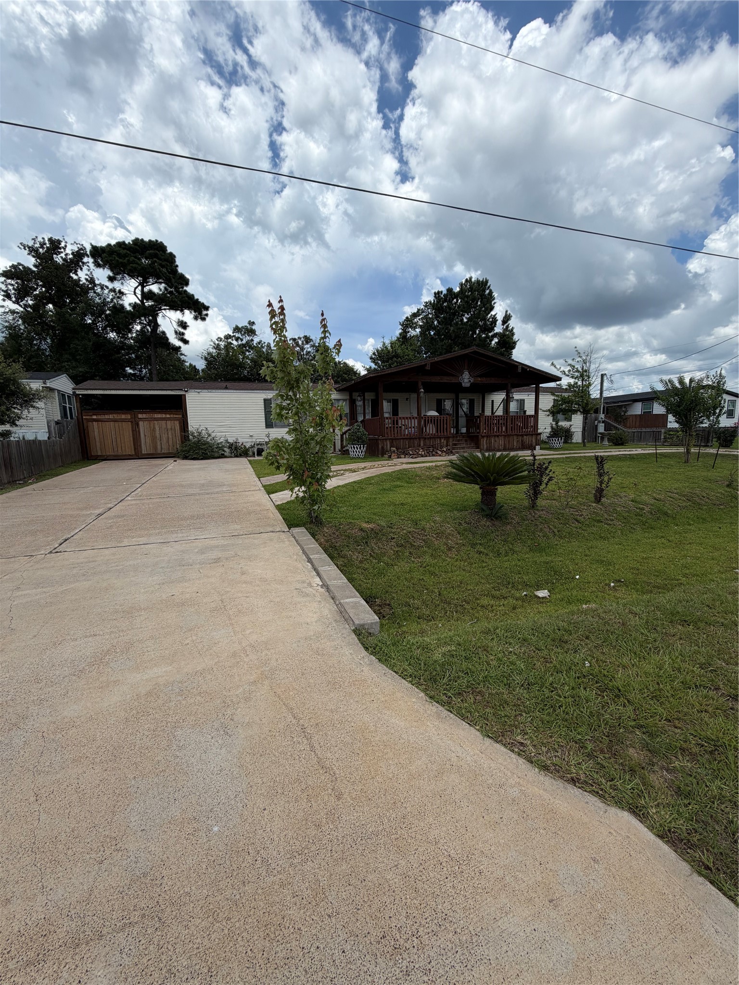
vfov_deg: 102.1
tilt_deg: -7.7
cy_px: 492
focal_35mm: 14
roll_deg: +1.6
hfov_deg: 85.7
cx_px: 370
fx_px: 399
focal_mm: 2.22
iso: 20
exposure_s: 1/1339
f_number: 2.2
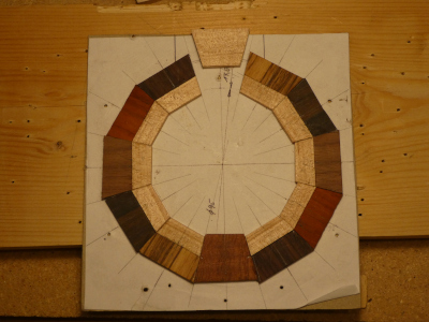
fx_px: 756
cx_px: 214
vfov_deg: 24.0
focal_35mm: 61
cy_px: 161
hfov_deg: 31.7
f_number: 4.3
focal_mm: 10.9
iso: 250
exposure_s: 1/80
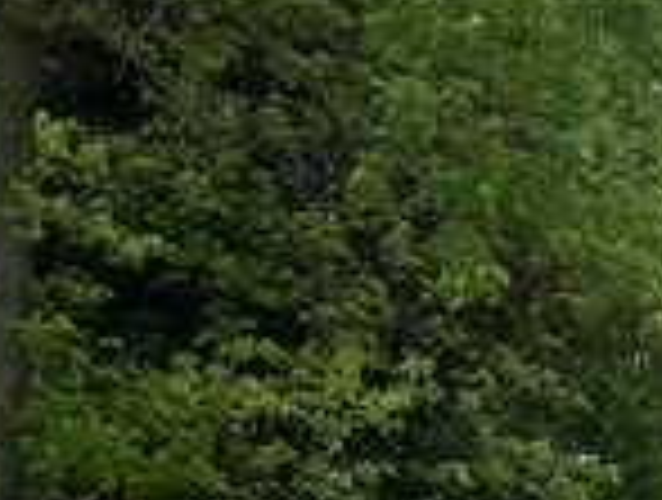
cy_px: 514
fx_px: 3163
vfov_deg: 9.0
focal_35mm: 165
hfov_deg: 11.5
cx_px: 941
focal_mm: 8
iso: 100
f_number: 2.8
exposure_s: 1/653
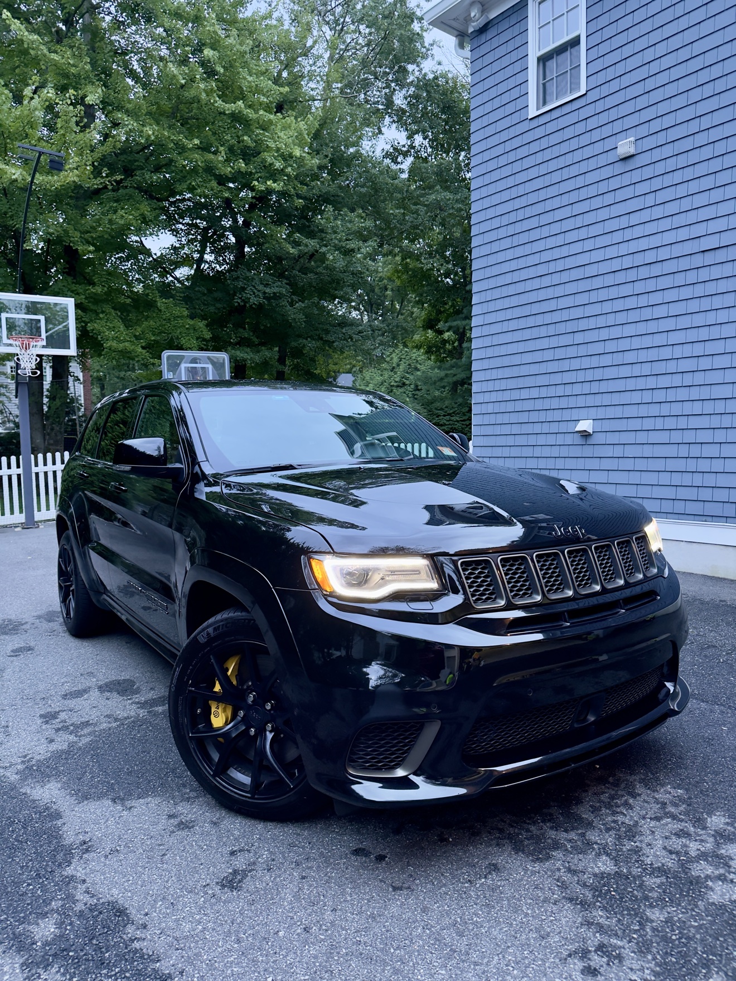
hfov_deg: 56.8
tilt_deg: -3.9
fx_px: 680
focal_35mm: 24
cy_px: 490
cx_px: 368
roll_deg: +2.4
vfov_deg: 71.6
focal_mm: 6.76
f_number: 1.78
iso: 800
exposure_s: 1/60
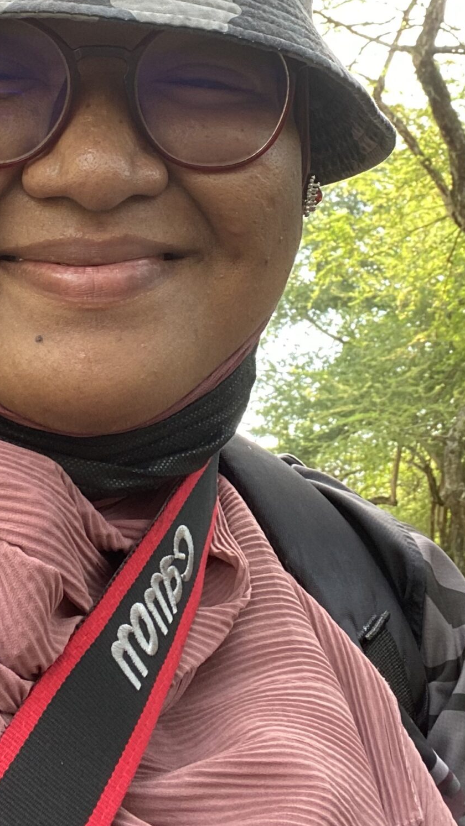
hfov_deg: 21.4
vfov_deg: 36.4
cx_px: 216
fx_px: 1228
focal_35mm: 56
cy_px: 206
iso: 100
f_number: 2.2
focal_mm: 2.71
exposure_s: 1/86
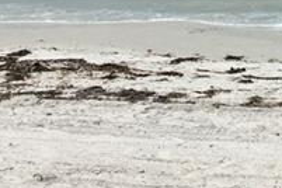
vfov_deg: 10.9
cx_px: 335
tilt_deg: -3.8
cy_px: -115
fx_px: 940
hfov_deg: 16.4
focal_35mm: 120
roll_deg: +0.8
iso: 32
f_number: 2.2
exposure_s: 1/7937
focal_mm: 4.15
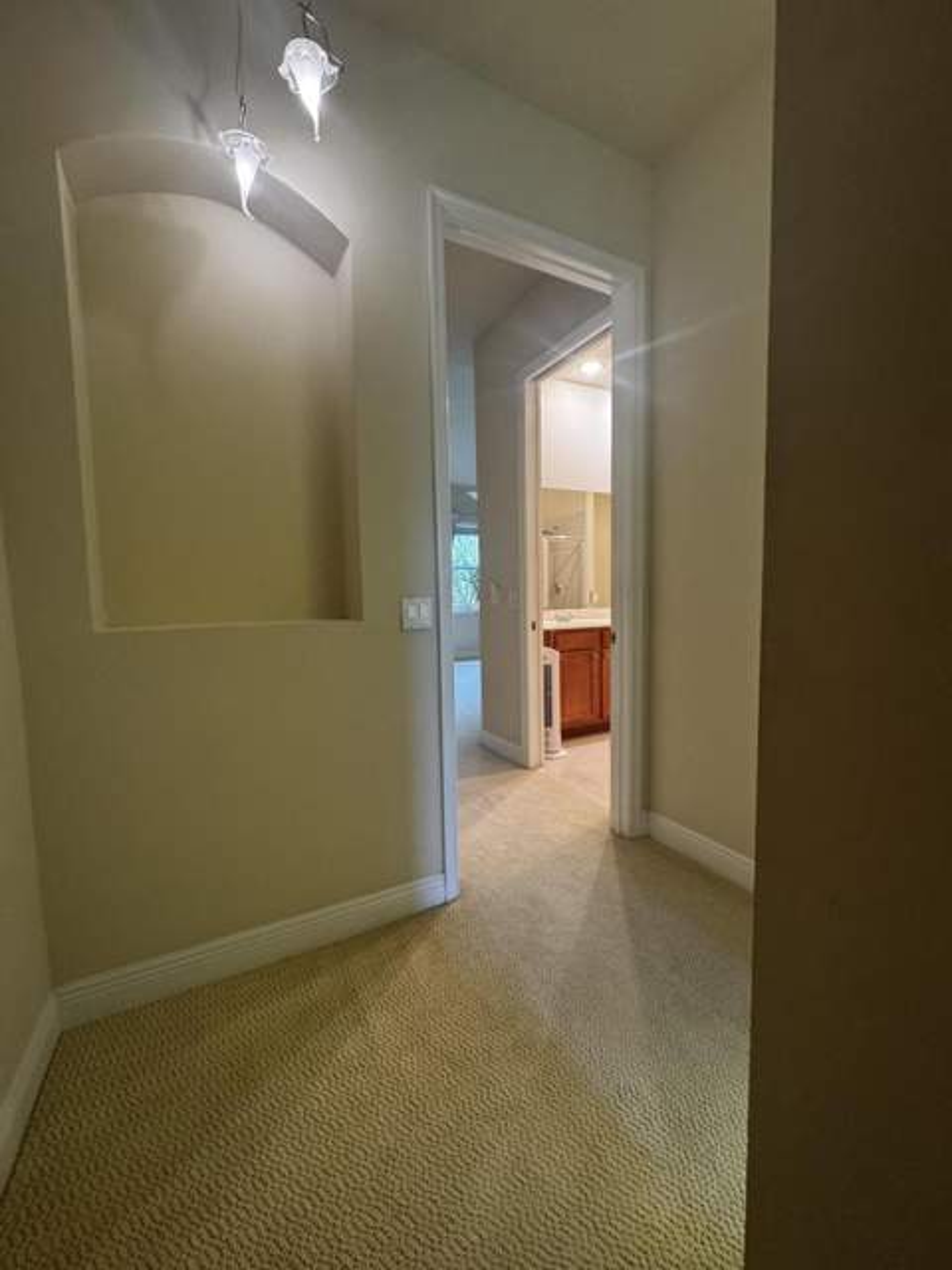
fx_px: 513
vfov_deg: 102.1
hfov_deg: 85.7
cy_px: 635
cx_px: 476
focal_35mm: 14
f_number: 2.2
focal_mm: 2.22
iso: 250
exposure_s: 1/60
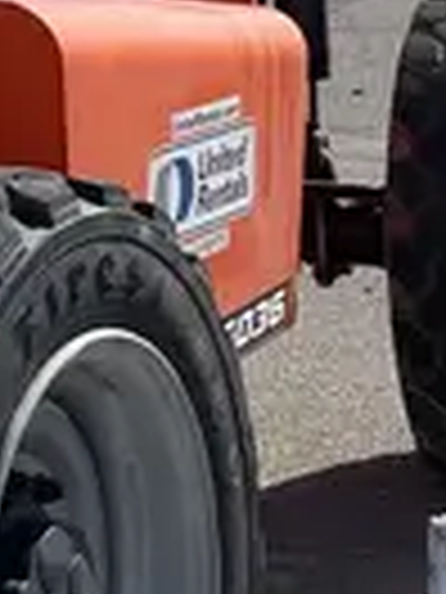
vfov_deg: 13.1
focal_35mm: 144
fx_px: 2474
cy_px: -259
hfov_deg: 9.9
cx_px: -279
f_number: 1.6
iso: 32
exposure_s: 1/4651
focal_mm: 4.2
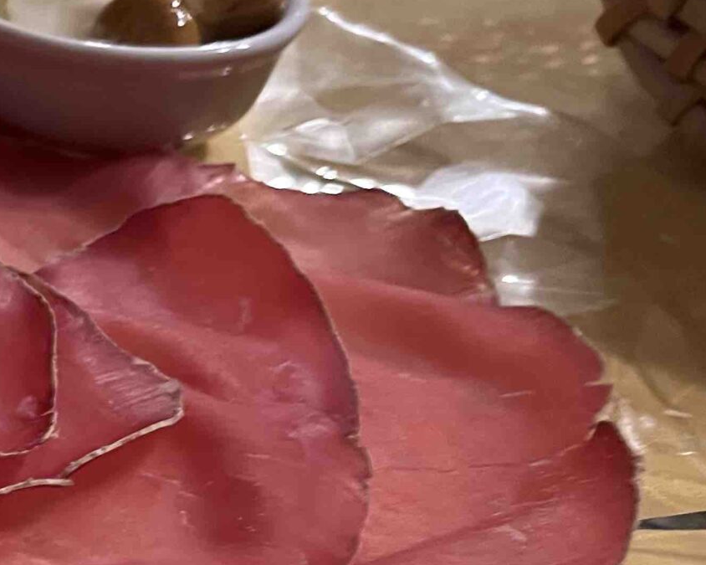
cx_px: -297
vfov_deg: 19.4
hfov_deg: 21.5
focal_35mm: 77
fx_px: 1609
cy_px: 554
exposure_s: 1/33
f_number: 1.6
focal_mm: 5.1
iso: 400
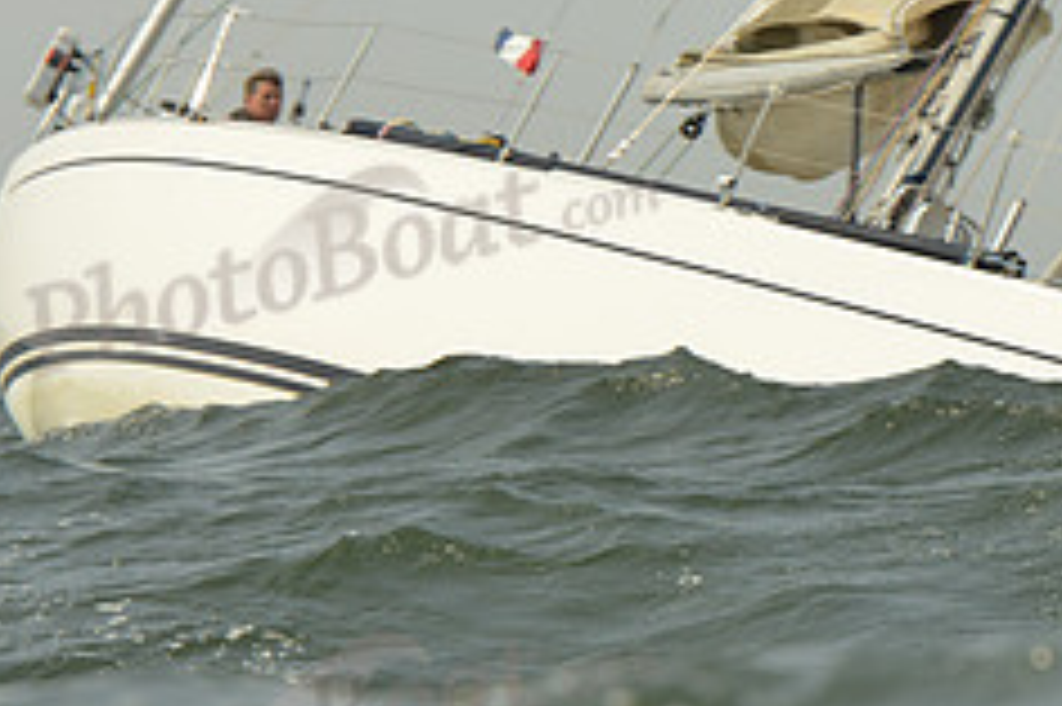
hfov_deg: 5.1
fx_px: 11968
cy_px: 429
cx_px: 896
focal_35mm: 406
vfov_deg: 3.4
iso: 320
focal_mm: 165
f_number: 10
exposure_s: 1/1250
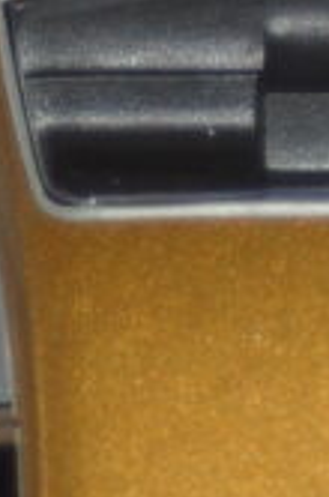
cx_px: 347
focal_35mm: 652
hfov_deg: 2.1
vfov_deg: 3.2
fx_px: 8975
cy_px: 722
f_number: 5.6
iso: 200
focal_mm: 80
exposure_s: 1/60
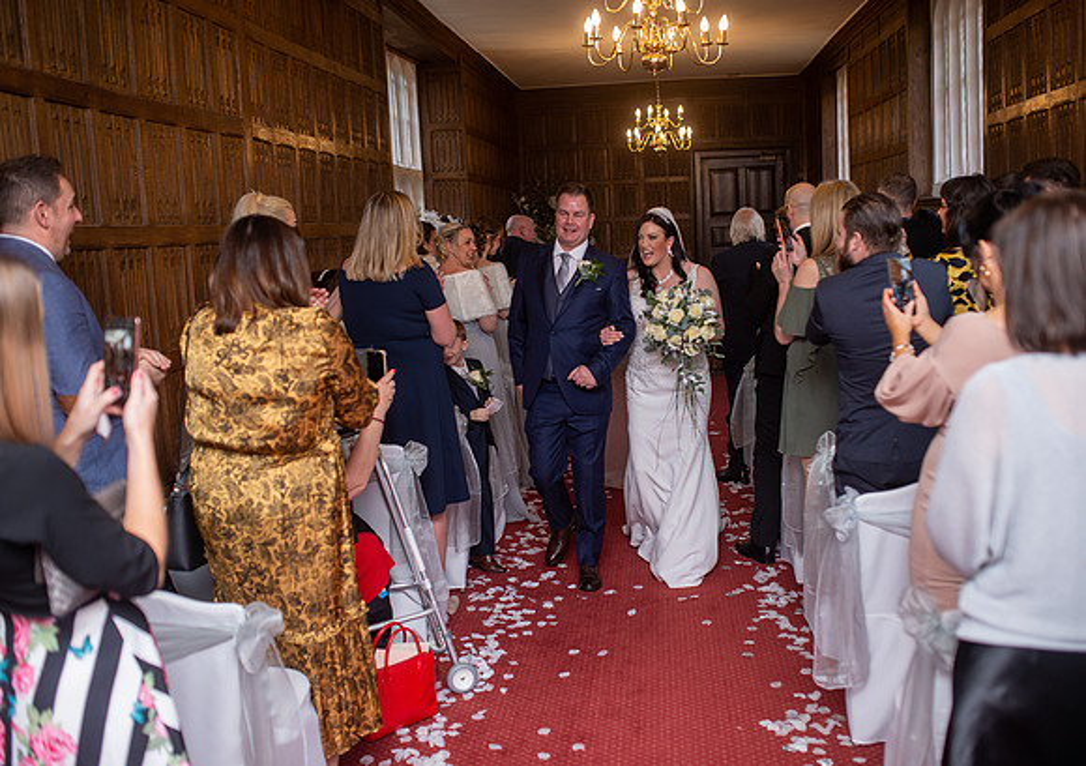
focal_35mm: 38
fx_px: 1169
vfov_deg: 36.3
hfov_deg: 49.8
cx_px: 576
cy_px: 384
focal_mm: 35
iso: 160
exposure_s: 1/160
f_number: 2.5
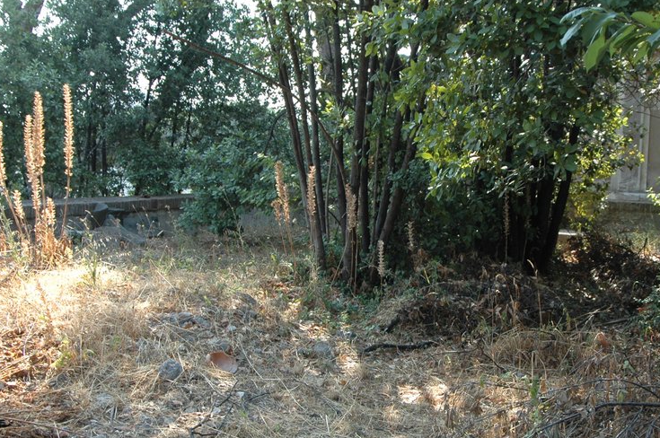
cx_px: 398
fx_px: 897
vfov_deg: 27.4
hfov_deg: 40.2
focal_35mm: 49
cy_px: 266
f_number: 5.6
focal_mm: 24
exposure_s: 1/125
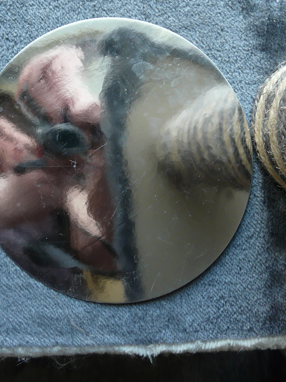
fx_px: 452
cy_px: 105
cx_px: 128
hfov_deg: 35.1
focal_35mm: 41
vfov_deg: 44.5
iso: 100
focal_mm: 4.6
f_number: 2.8
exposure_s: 1/30
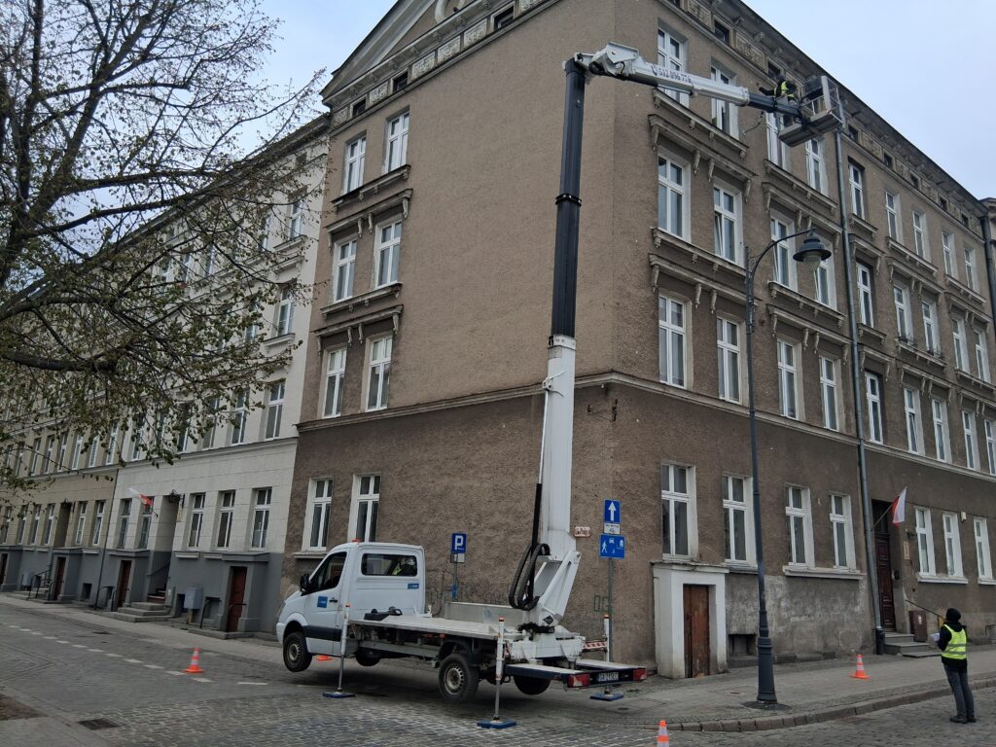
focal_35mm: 26
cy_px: 374
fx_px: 748
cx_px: 498
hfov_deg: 67.3
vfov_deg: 53.1
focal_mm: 3.98
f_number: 1.8
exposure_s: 1/519
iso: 25
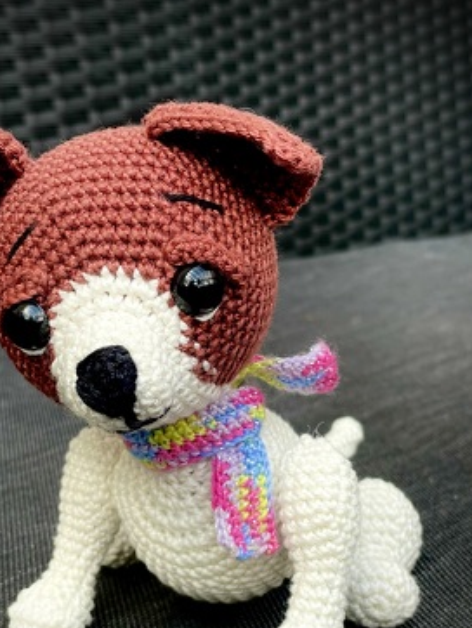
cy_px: 392
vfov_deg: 28.8
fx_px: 1217
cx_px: 189
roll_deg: +0.6
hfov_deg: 21.9
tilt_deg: -13.3
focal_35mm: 67
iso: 25
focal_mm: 6
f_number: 2
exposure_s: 1/142
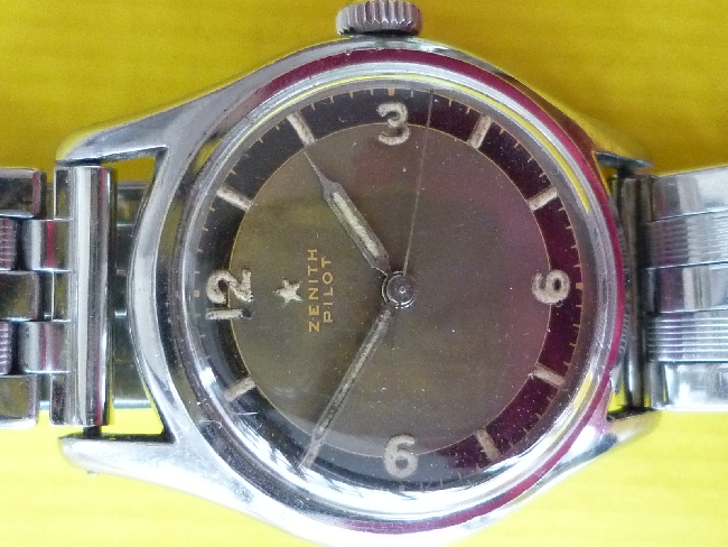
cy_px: 274
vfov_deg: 29.1
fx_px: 1052
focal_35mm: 50
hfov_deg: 38.2
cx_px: 364
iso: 400
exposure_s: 1/25
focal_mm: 4.5
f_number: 2.8
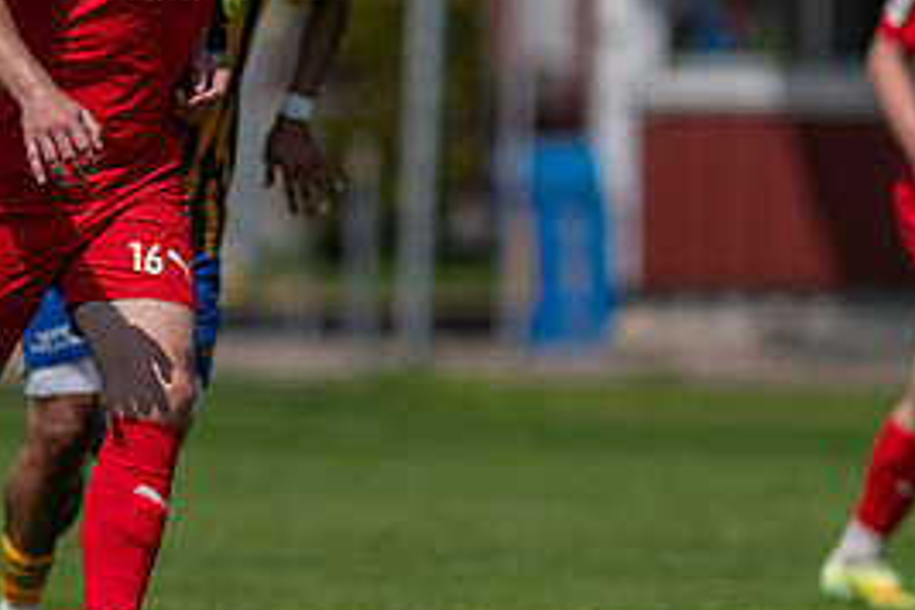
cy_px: 197
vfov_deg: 1.4
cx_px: 168
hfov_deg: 2.1
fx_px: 24830
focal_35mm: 977
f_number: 3.2
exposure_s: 1/1600
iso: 100
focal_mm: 300
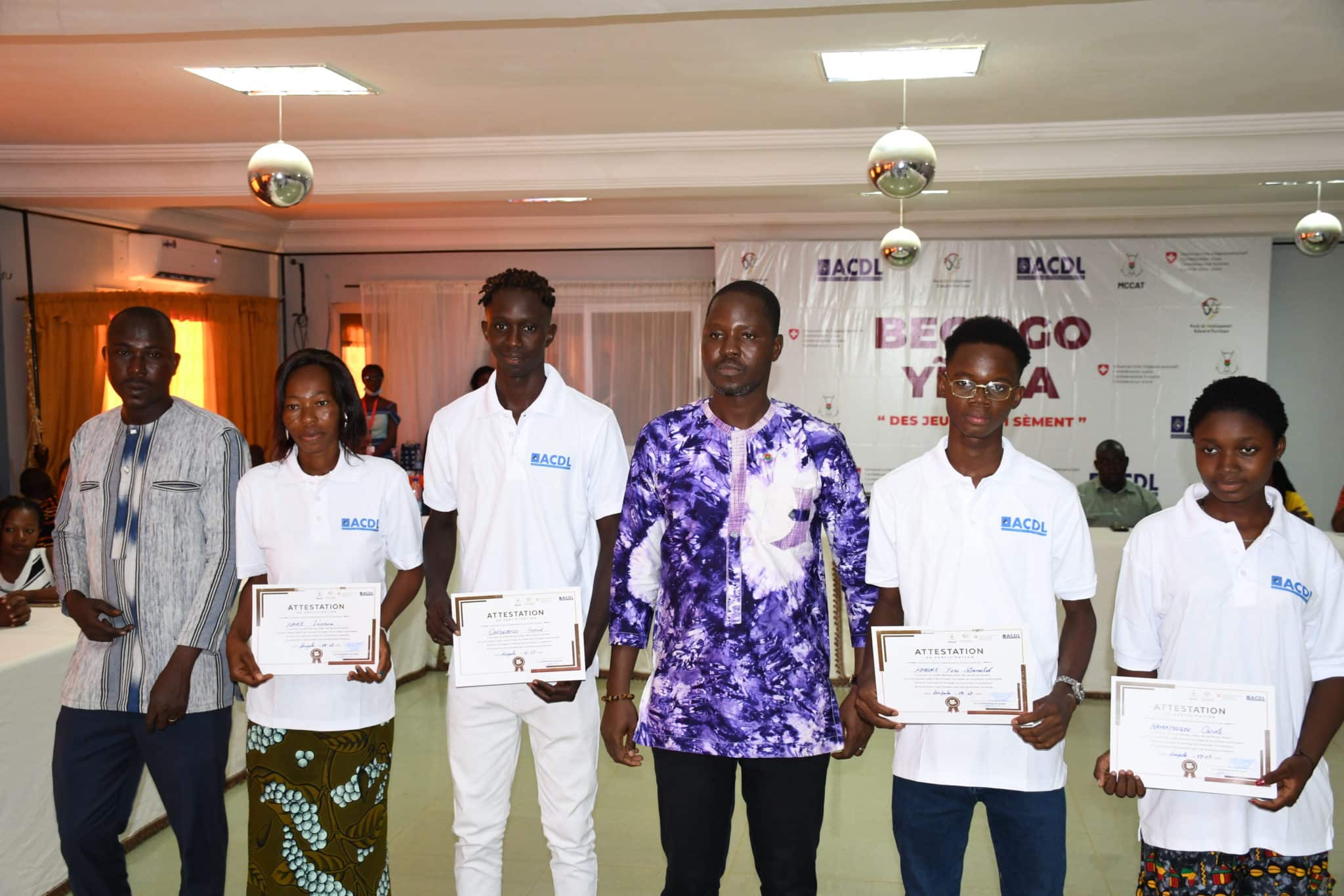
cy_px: 448
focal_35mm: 39
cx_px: 672
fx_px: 1456
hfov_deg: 49.6
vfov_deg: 34.2
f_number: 4.5
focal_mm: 26
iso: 900
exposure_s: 1/60
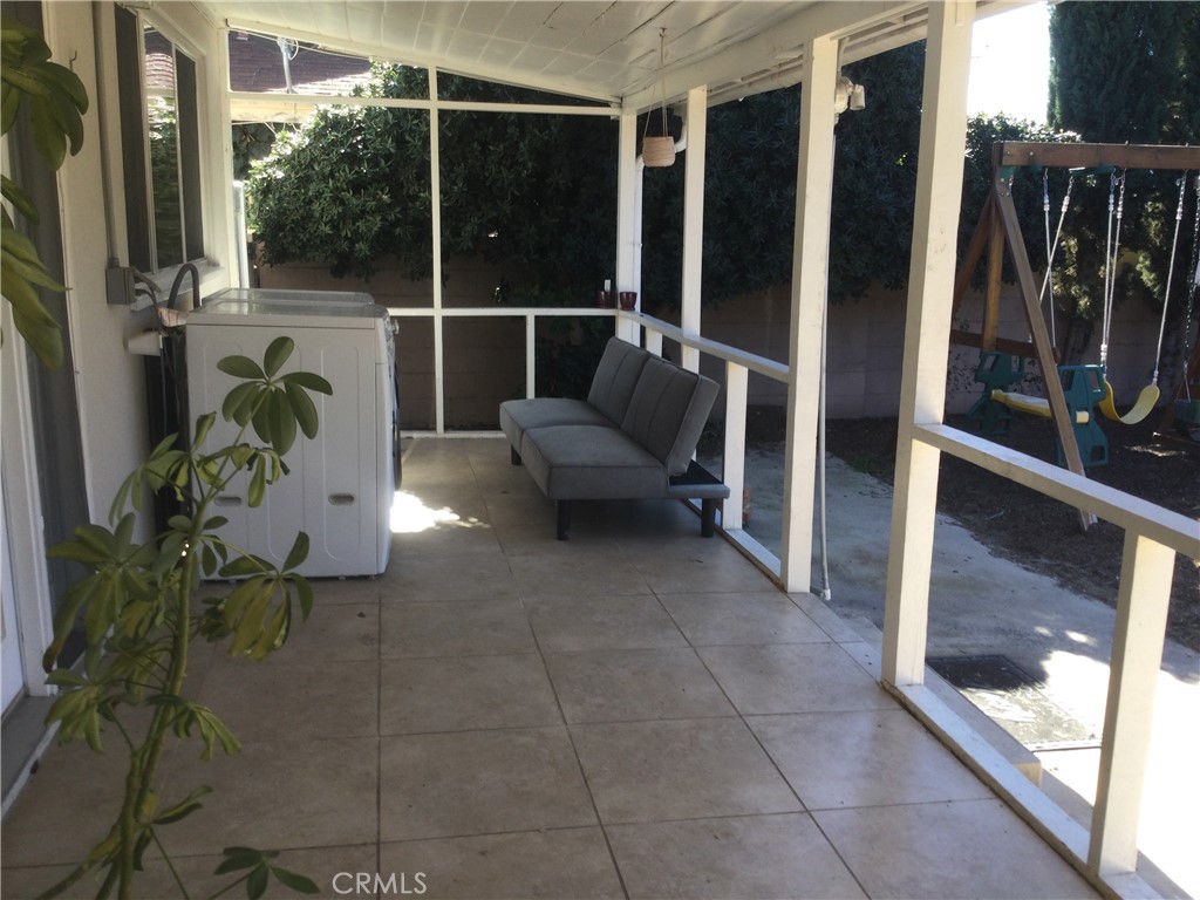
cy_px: 450
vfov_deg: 45.4
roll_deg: -0.9
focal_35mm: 31
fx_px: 1075
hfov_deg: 58.4
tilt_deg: -14.4
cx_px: 600
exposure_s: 1/128
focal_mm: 3.3
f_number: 2.4
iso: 25
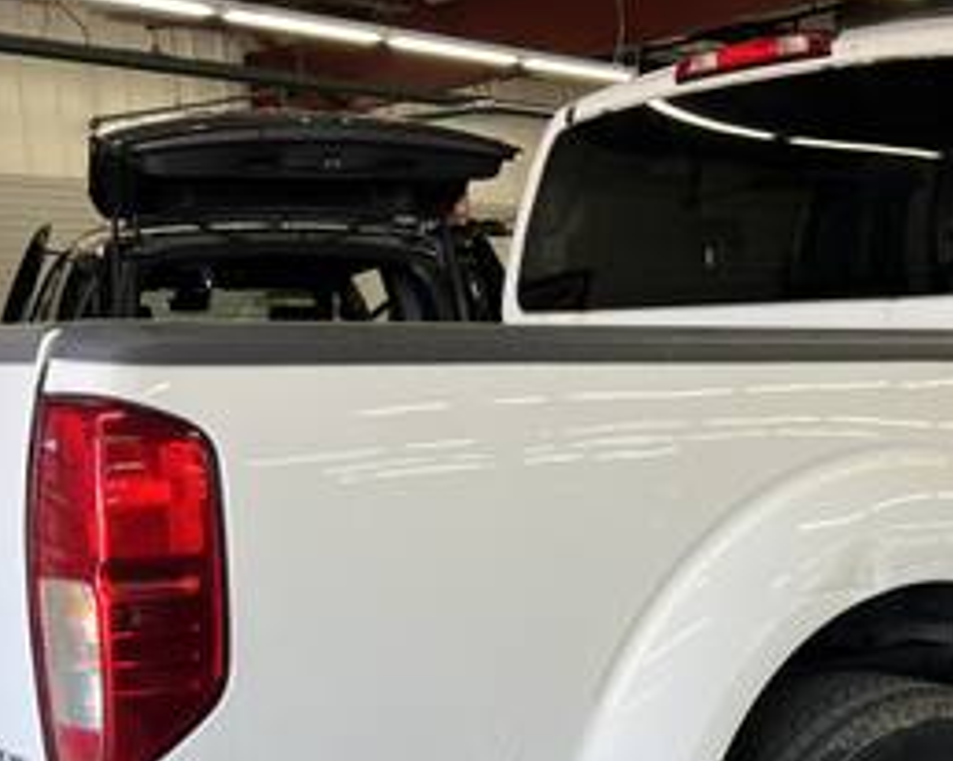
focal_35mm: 63
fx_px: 1776
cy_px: 617
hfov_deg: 29.2
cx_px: 790
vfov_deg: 23.8
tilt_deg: -11.0
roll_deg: +1.2
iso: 50
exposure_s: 1/120
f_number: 1.5
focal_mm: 5.7
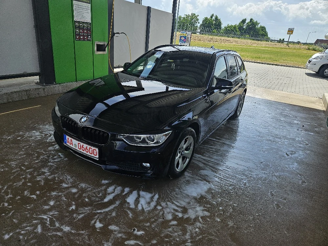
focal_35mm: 23
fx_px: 218
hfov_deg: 73.9
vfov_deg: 58.9
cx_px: 164
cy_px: 123
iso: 25
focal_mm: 5.4
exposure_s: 1/1429
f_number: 1.8
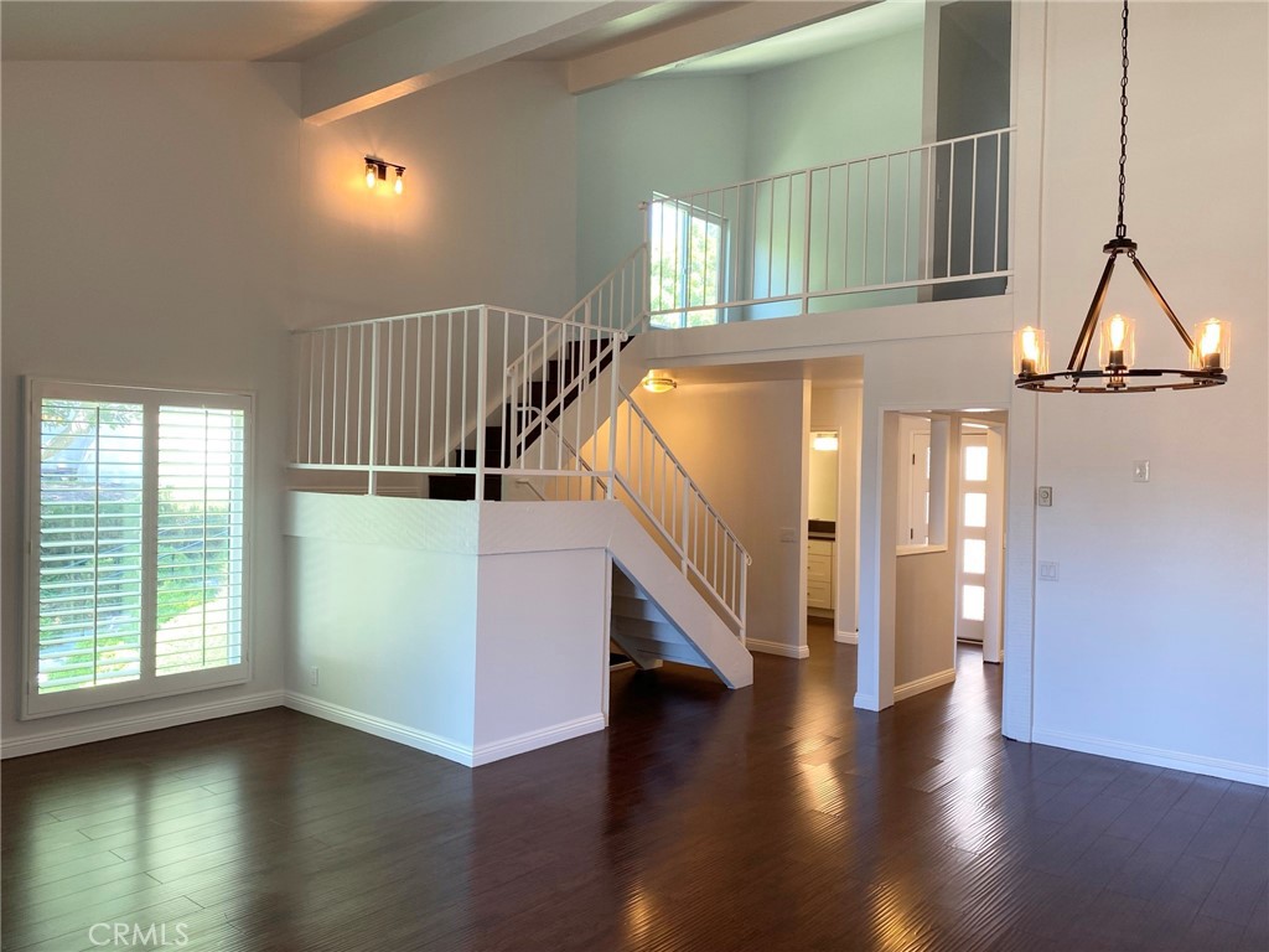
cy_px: 476
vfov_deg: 53.1
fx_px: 953
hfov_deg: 67.3
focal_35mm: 26
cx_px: 634
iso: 80
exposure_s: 1/60
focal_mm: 4.25
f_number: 1.8
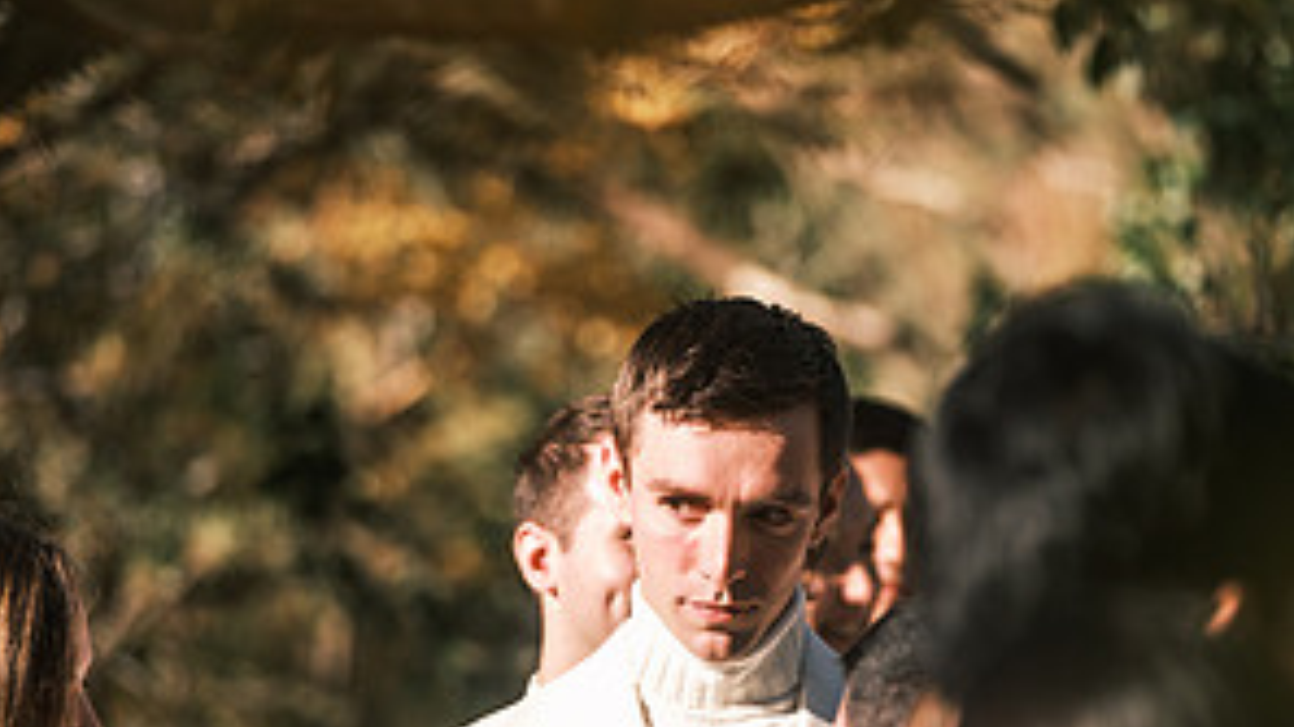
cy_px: 522
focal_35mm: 333
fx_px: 11425
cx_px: 645
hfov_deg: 6.5
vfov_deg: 3.6
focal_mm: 140
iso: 200
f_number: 2.8
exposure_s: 1/1900
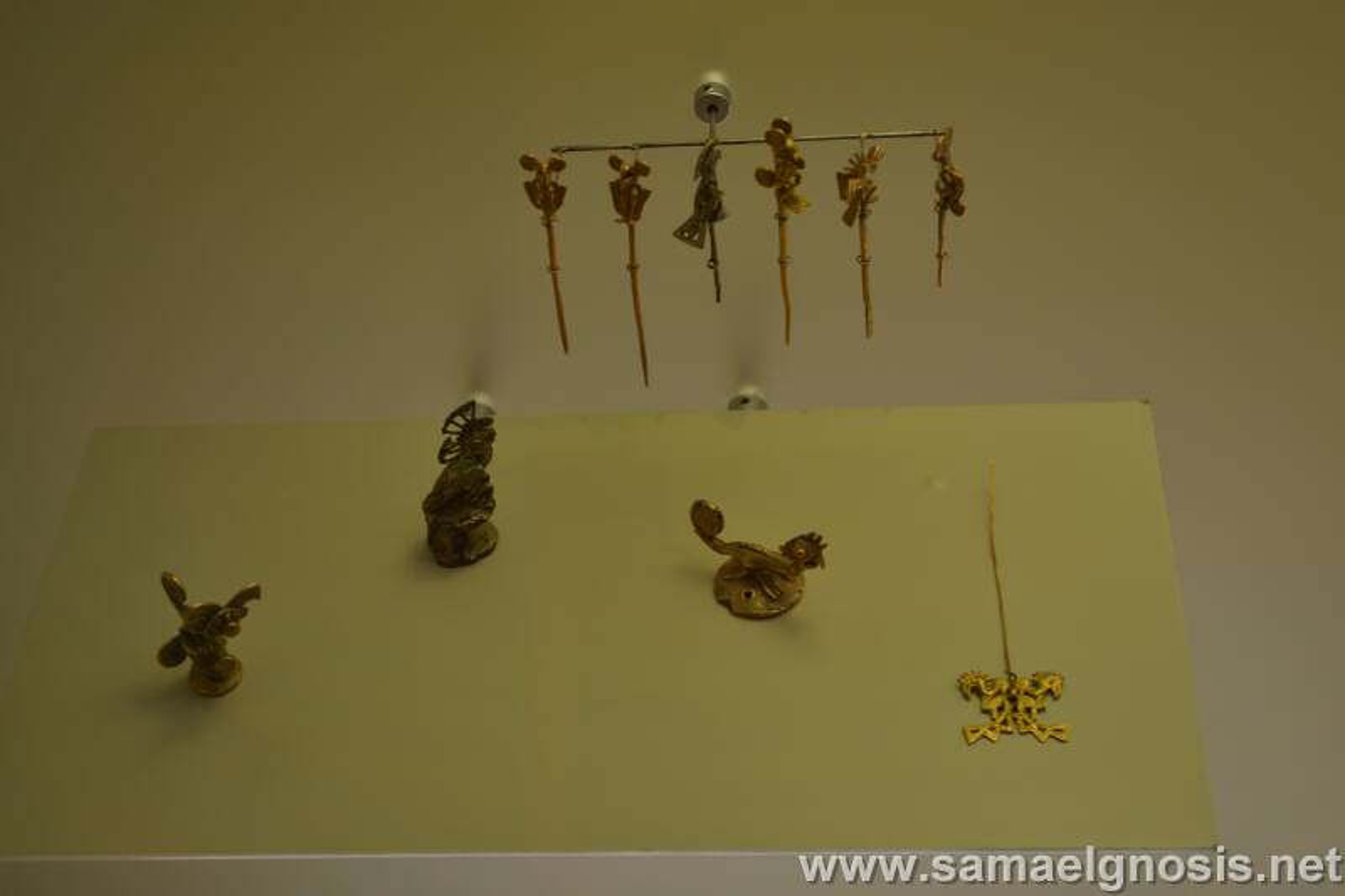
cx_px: 672
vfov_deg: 22.6
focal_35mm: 60
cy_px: 448
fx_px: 2241
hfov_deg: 33.4
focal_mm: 40
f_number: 5.3
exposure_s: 1/15
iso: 140
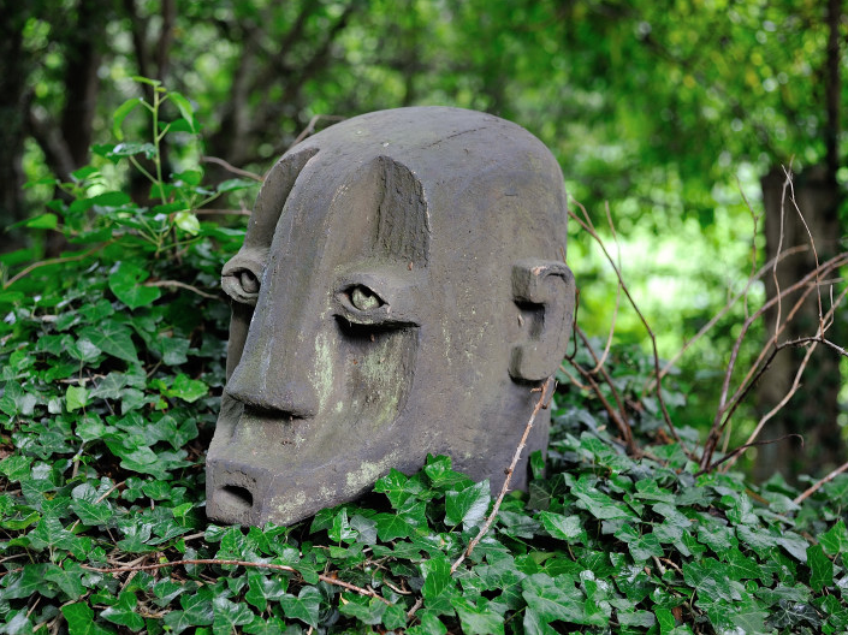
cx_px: 373
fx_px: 1469
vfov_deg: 24.4
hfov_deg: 32.2
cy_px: 316
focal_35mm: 60
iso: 400
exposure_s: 1/125
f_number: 3.5
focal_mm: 55
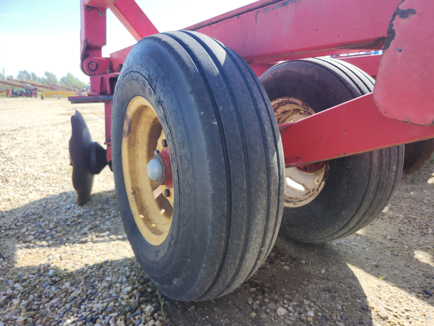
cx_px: 217
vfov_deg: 58.9
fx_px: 288
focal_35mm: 23
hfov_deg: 73.9
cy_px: 163
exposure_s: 1/336
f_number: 1.8
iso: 25
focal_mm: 5.54
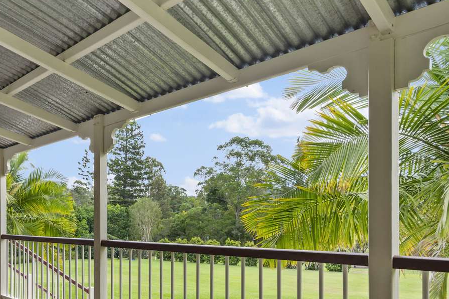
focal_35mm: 30
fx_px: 374
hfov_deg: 56.2
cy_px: 226
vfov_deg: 42.2
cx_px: 73
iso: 320
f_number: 11
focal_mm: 14
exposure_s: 1/20
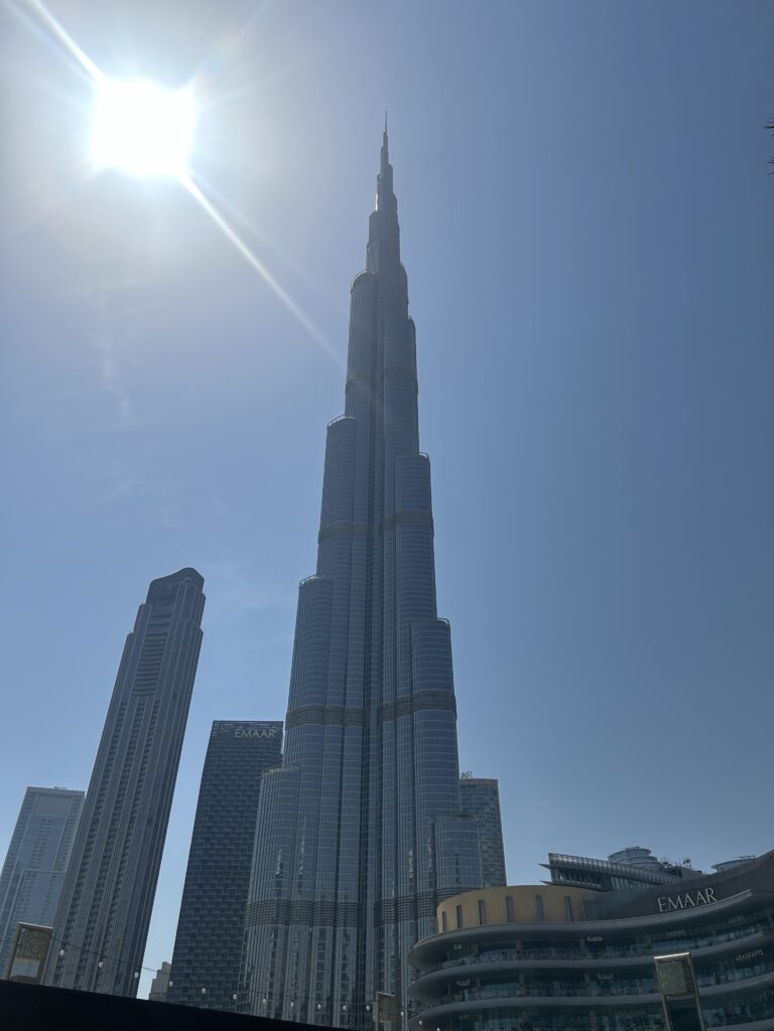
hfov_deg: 53.1
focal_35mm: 26
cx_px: 387
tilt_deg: +41.4
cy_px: 516
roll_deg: -0.9
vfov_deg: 67.3
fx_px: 775
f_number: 1.5
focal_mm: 5.7
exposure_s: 1/16393
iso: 50
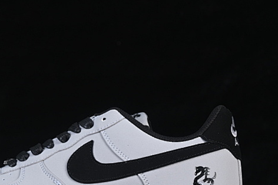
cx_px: 81
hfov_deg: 16.1
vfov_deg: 10.8
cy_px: 146
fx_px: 981
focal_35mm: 127
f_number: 7.1
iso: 160
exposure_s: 1/60
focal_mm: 50
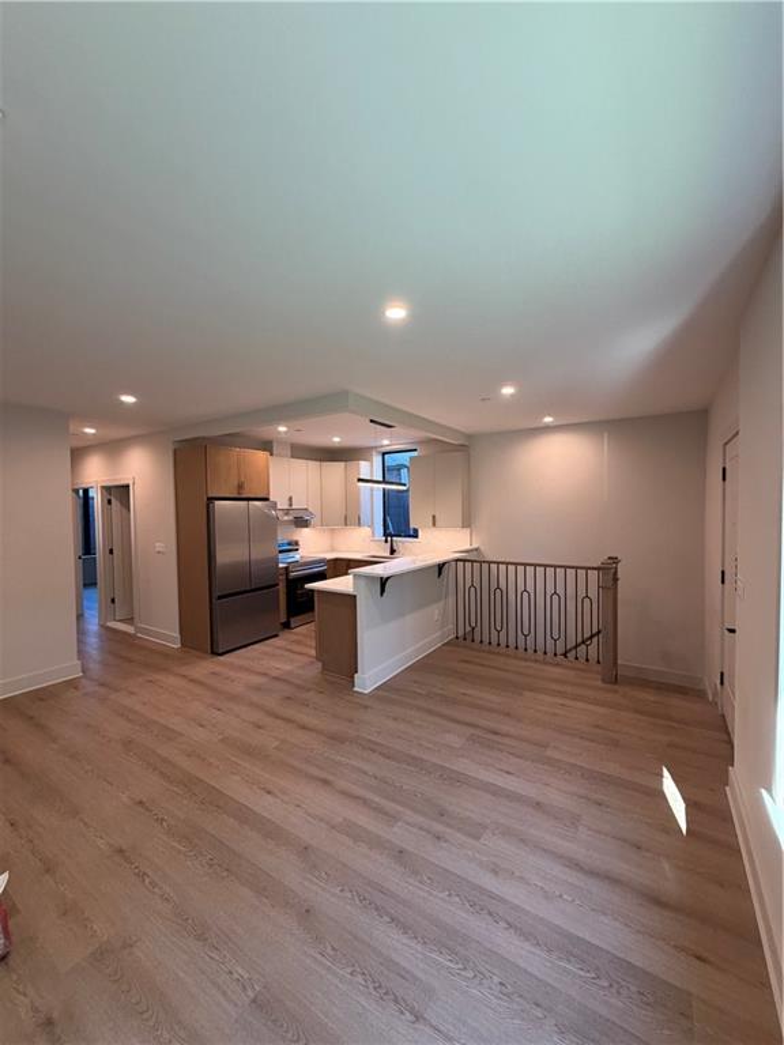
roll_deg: +0.5
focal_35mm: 14
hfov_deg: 85.7
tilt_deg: -1.2
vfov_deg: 102.1
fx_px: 423
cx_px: 392
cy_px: 522
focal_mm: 2.22
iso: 250
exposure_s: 1/120
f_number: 2.2
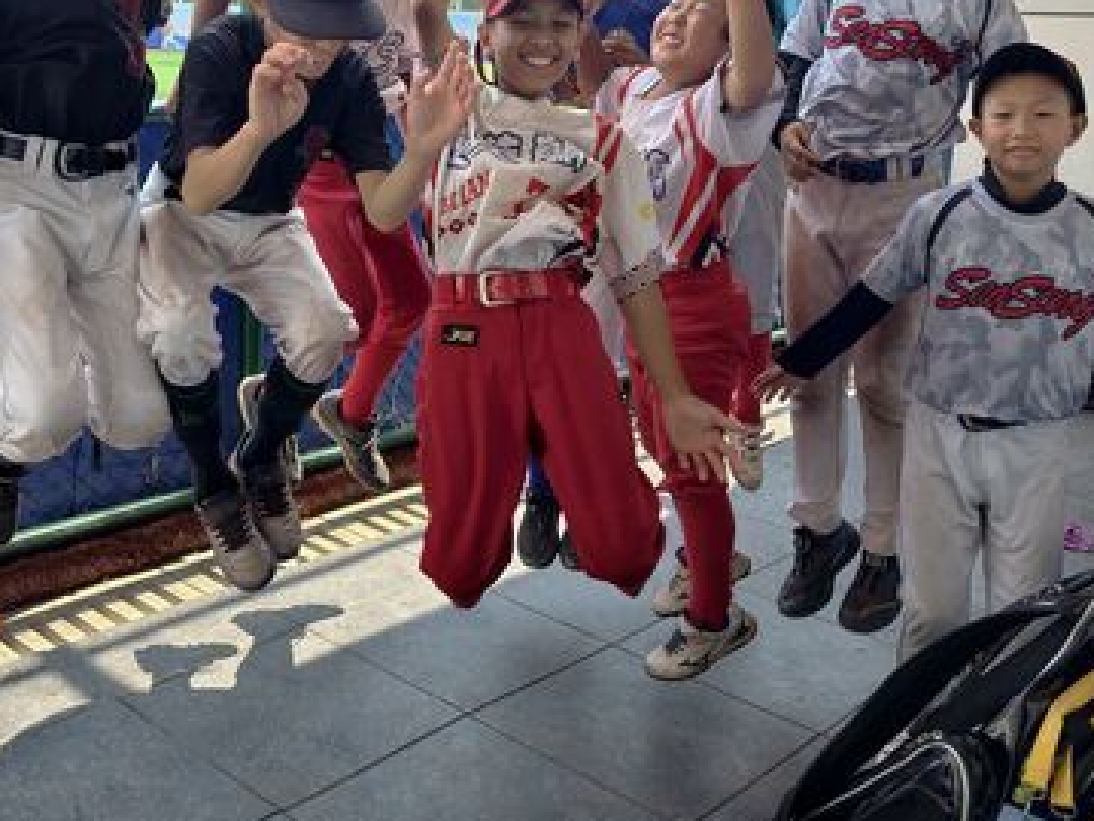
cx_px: 322
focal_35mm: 40
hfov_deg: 45.7
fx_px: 1264
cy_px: 310
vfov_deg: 35.8
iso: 72
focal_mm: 7
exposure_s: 1/4000
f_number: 1.57
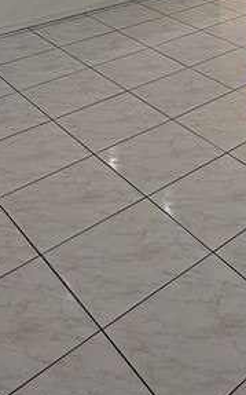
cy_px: -84
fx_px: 569
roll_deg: -1.0
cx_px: 302
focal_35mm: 53
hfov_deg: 22.3
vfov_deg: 31.7
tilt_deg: -10.3
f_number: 2.2
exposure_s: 1/128
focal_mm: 2.22
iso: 50
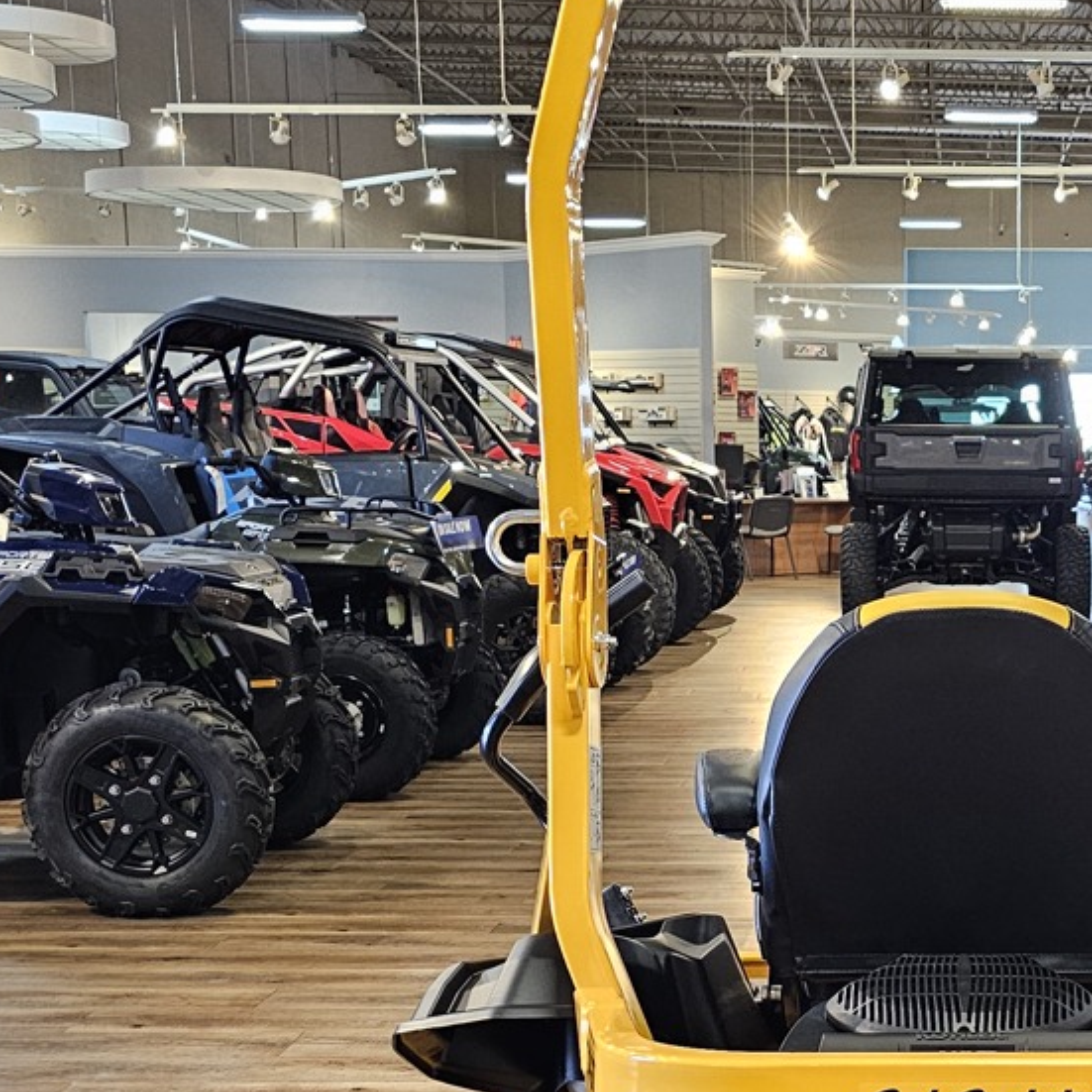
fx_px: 2106
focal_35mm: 59
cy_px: 842
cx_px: 965
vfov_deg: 28.6
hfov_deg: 28.1
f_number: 1.7
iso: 800
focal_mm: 6.3
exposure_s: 1/120
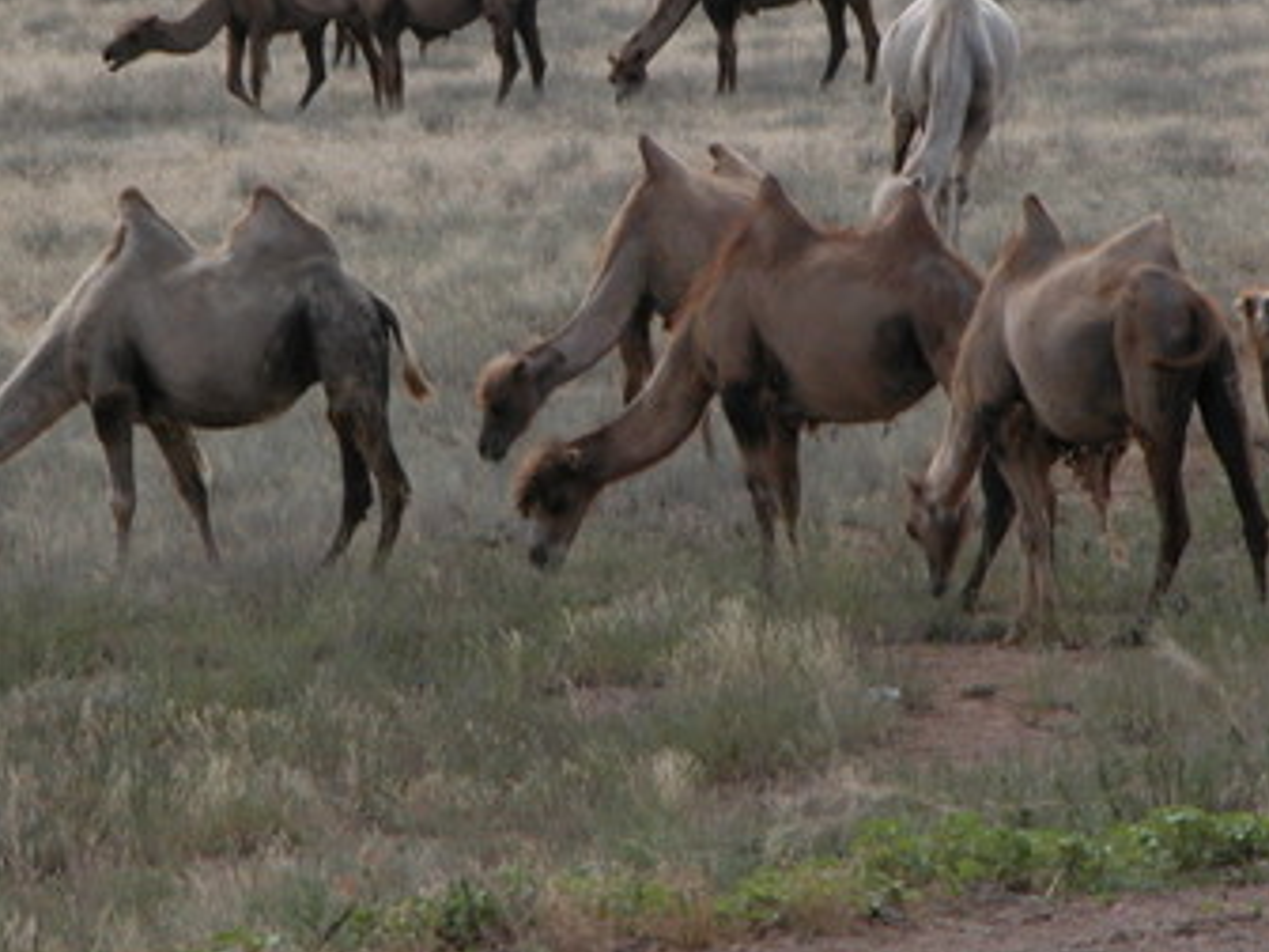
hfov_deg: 3.7
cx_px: 597
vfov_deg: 2.8
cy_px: 230
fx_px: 19576
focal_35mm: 534
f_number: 5.9
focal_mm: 71.2
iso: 100
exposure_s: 1/367
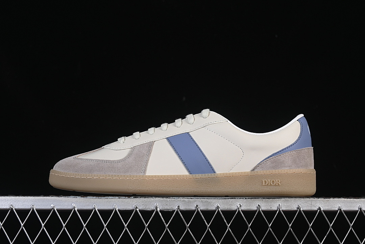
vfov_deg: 18.2
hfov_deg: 27.0
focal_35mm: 75
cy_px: 122
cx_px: 182
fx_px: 760
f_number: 8
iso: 160
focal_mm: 50
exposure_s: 1/80
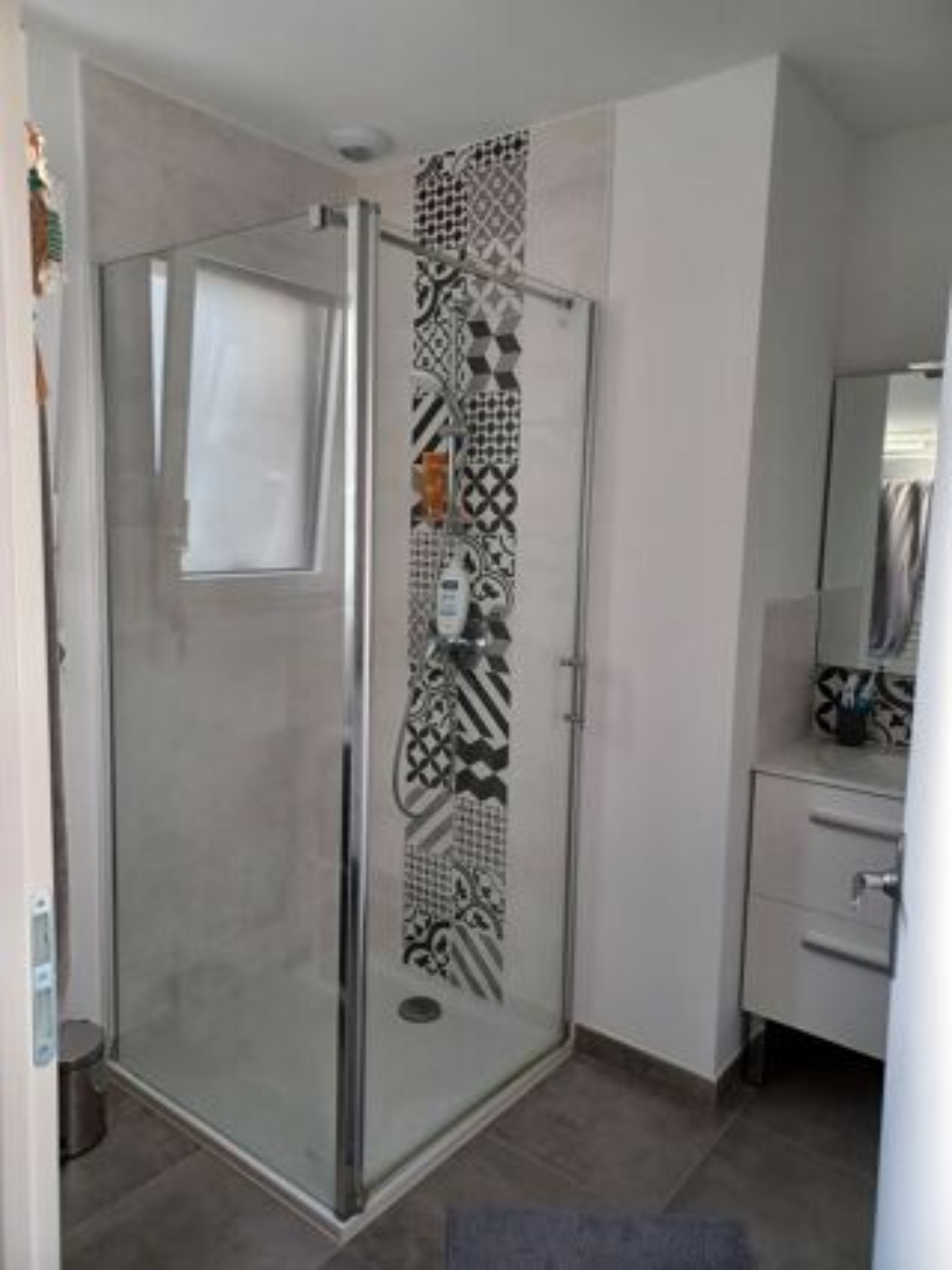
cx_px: 476
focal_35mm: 25
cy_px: 635
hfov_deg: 54.9
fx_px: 917
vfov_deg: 69.4
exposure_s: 1/50
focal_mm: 4.6
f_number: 1.8
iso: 160
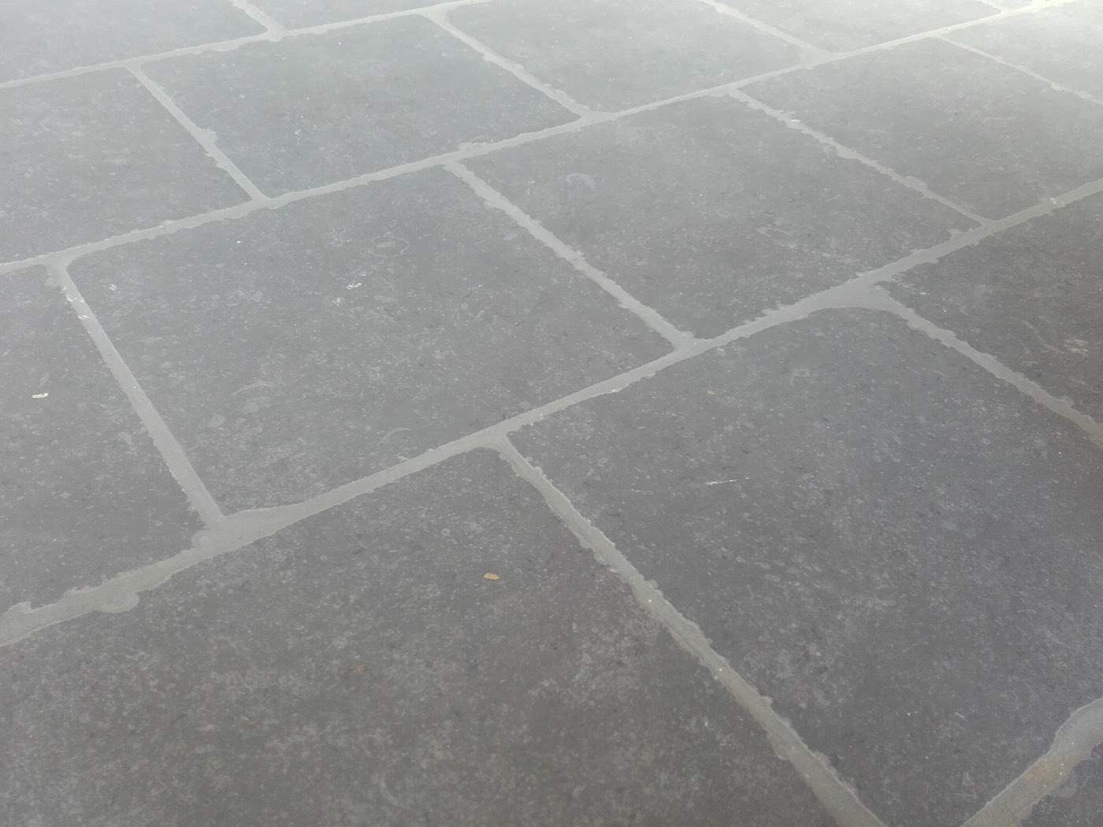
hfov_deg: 58.4
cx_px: 552
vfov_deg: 45.4
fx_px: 988
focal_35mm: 31
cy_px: 414
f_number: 2.2
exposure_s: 1/50
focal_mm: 3.31
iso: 50
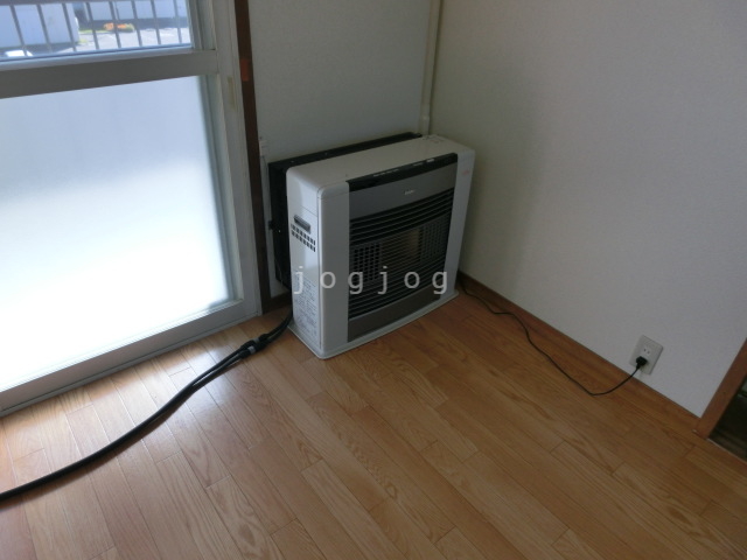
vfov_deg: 56.8
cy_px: 280
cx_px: 374
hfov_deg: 71.6
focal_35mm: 24
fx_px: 518
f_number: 3
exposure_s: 1/320
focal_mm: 4.24
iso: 80
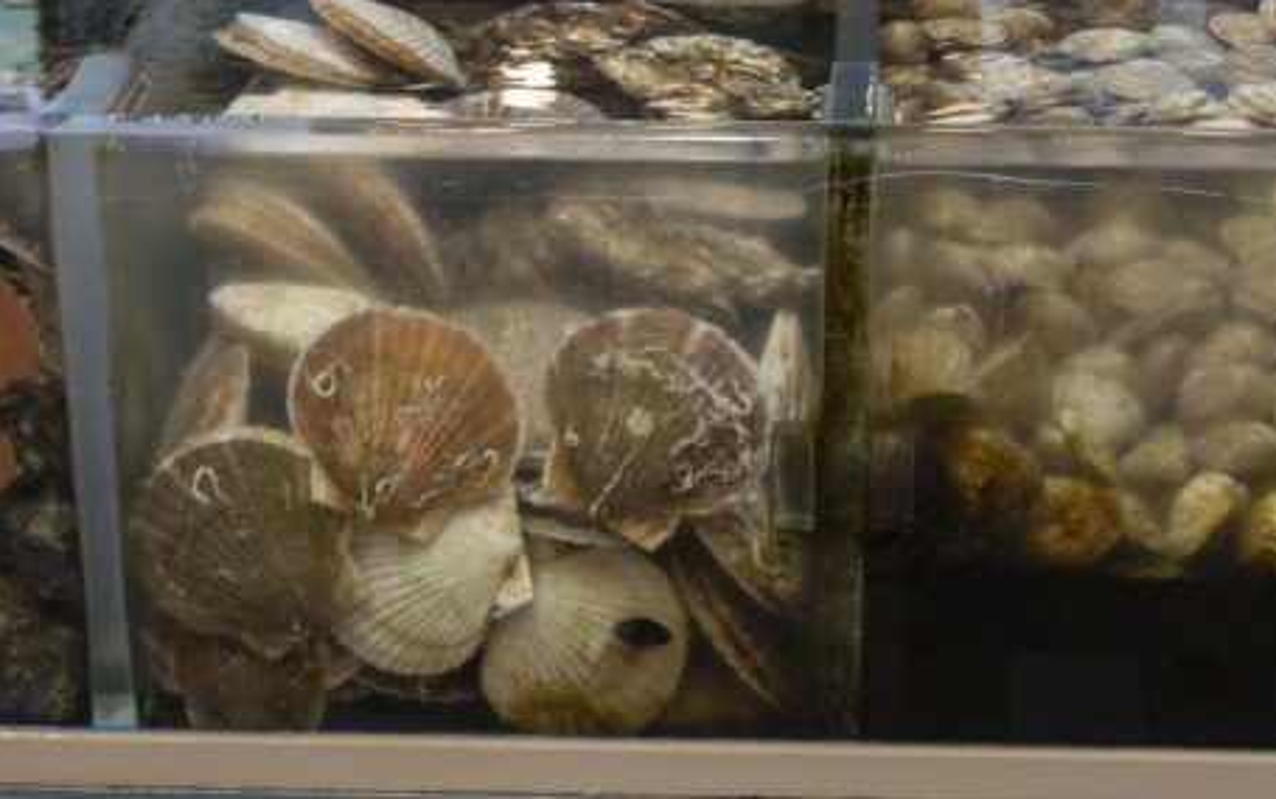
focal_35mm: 94
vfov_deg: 13.7
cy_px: 10
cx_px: 757
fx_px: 3271
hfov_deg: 22.0
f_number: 5
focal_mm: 41
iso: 1250
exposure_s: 1/160
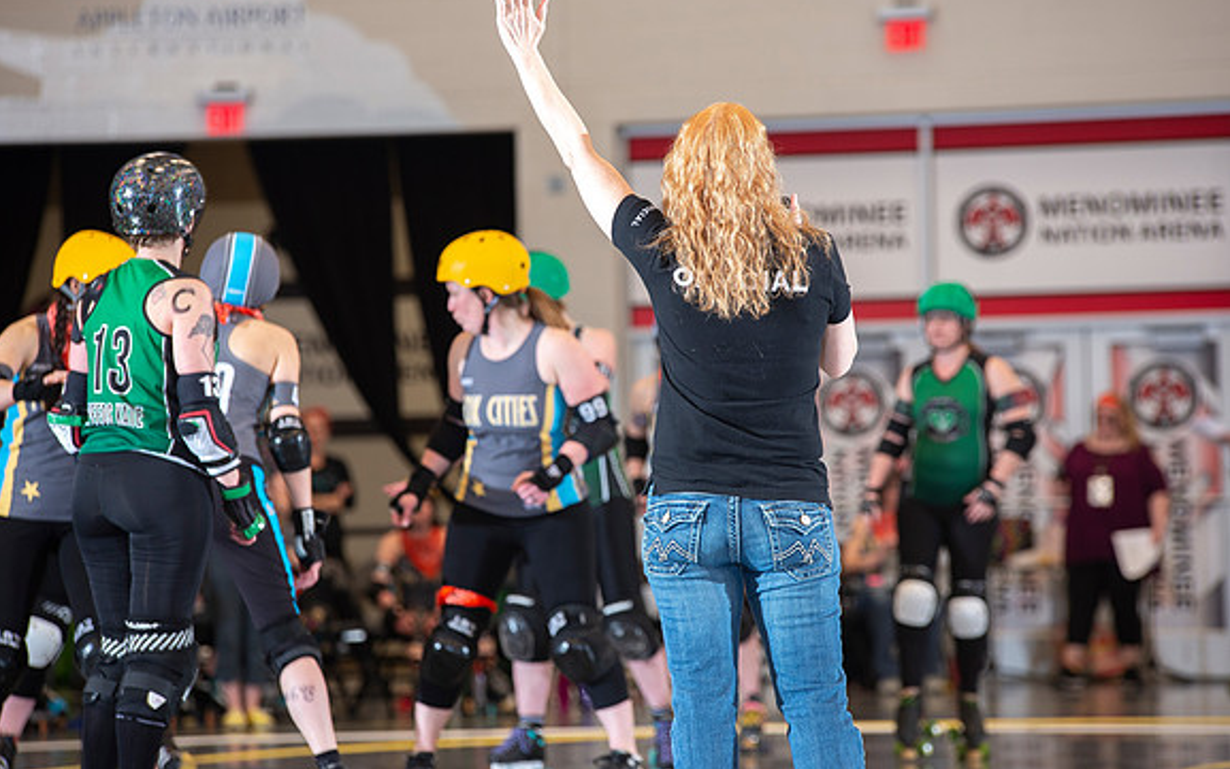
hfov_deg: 10.2
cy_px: 365
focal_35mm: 205
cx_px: 614
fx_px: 6874
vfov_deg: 6.4
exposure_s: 1/160
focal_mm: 200
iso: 640
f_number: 5
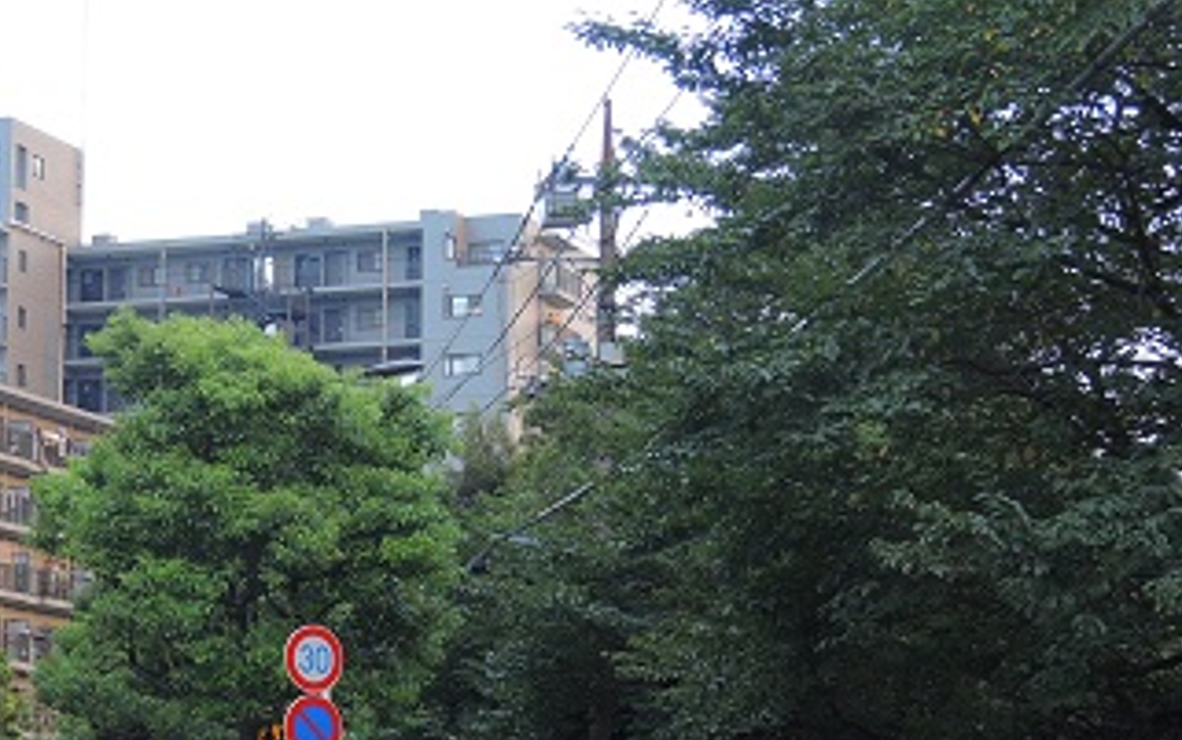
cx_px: 184
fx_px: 3191
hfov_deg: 20.7
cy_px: 733
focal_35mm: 99
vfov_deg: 13.1
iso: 140
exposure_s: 1/50
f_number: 2.8
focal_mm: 11
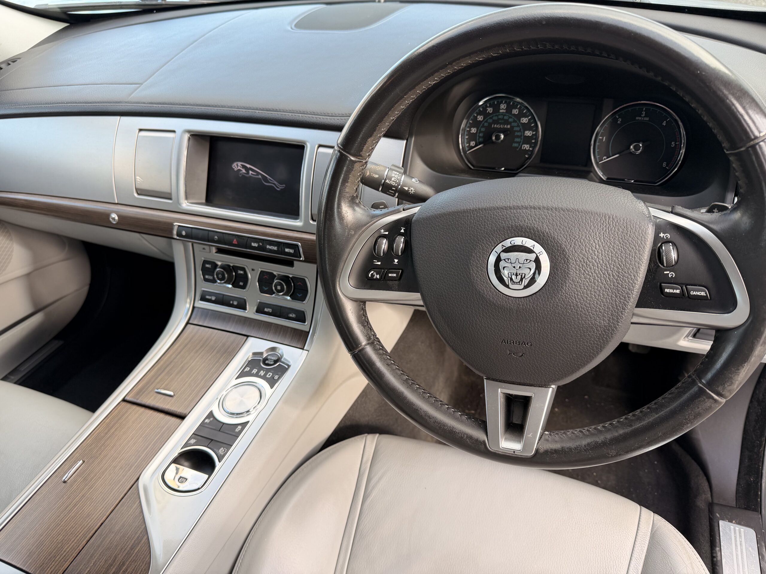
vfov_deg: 56.8
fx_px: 531
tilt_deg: -36.6
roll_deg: +2.4
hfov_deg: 71.6
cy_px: 287
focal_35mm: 24
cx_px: 383
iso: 80
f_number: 1.78
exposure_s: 1/240
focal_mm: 6.76
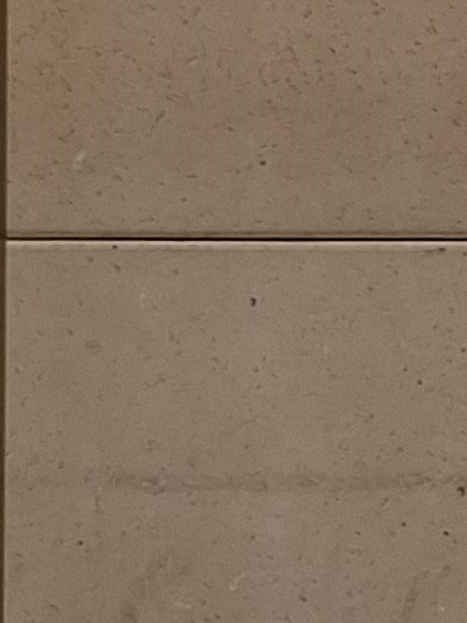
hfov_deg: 6.8
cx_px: 1341
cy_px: -22
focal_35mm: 199
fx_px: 3581
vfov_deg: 9.9
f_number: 1.8
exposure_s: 1/120
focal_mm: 5.23
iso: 200
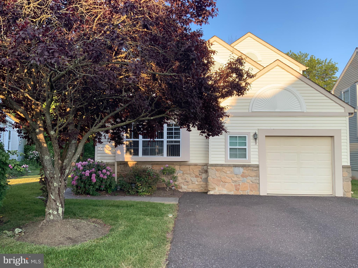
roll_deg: +1.0
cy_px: 134
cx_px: 179
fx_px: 300
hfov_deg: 61.7
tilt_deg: +3.9
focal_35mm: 29
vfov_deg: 48.2
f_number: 1.8
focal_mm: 3
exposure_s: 1/227
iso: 16
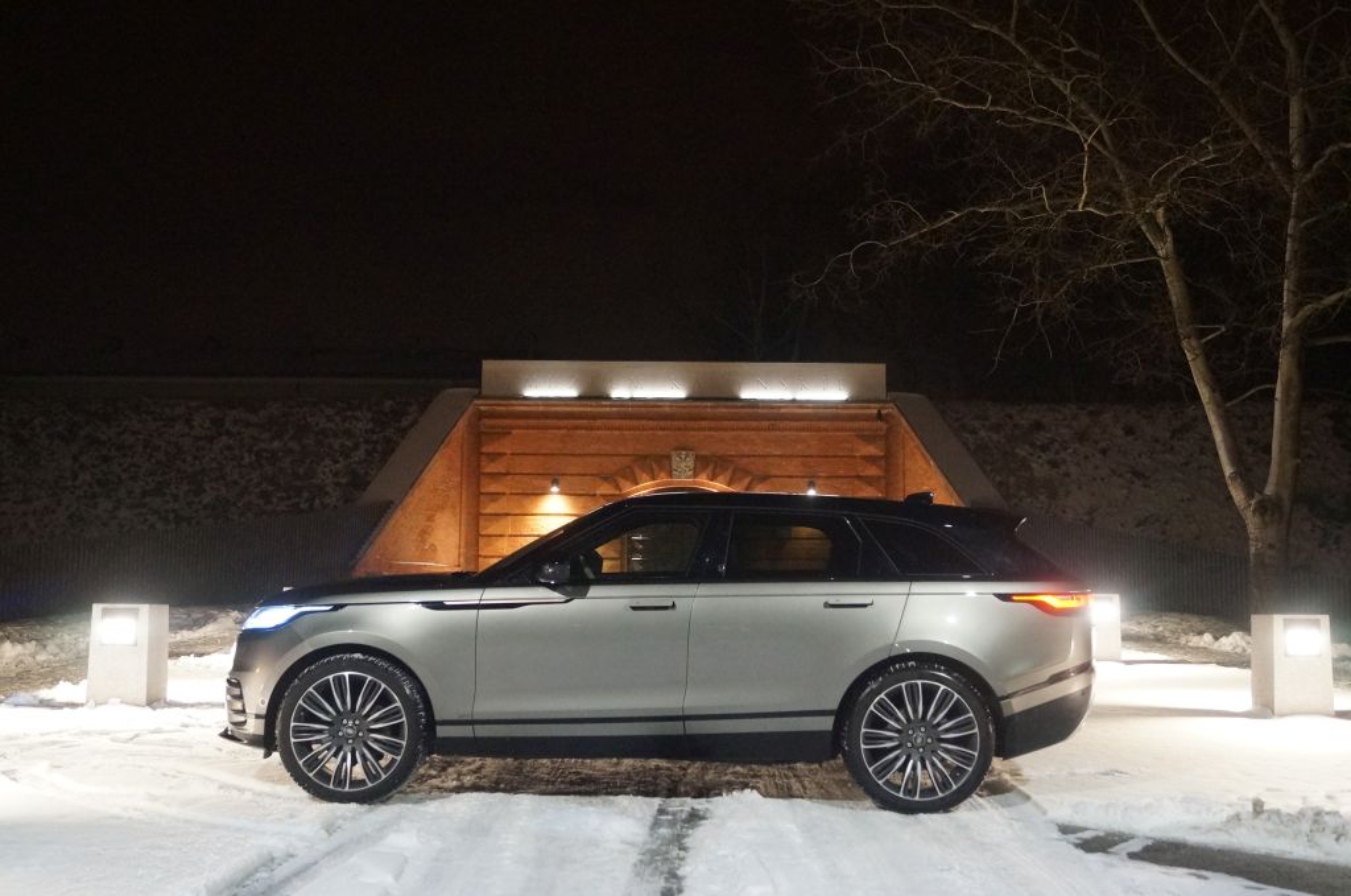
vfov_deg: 36.7
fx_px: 1349
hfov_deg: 53.2
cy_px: 448
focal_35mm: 36
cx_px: 676
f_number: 4
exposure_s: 1/50
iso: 3200
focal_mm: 24
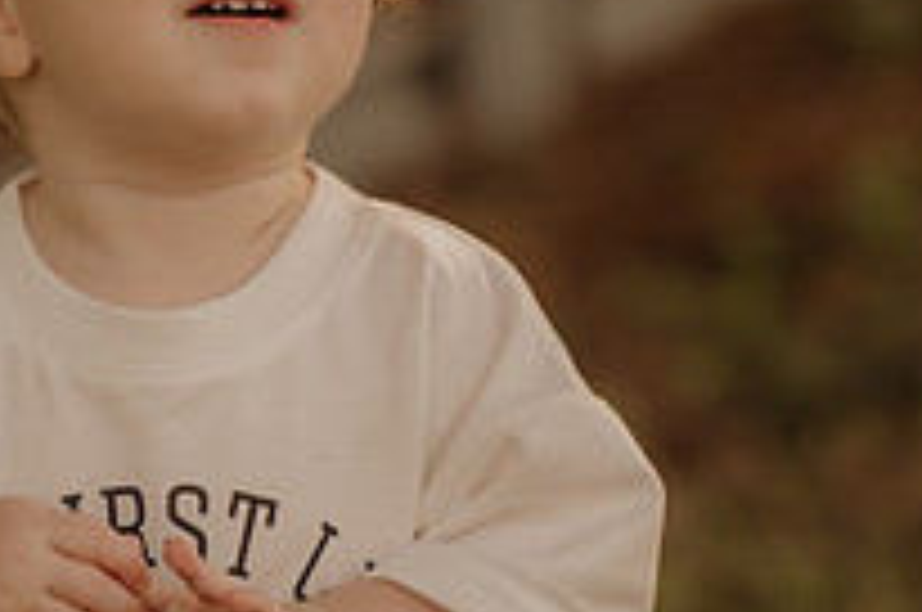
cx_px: 315
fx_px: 9615
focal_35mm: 376
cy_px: 261
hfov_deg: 5.5
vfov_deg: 3.6
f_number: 2
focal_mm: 85
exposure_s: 1/1250
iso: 250
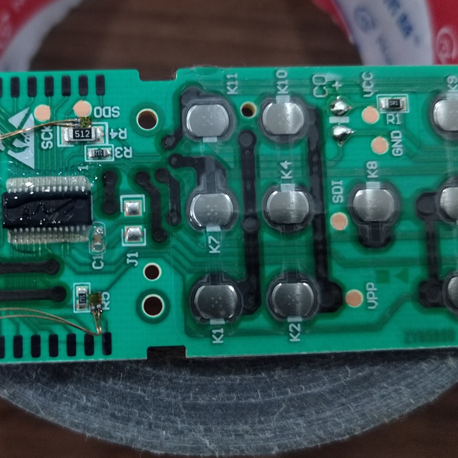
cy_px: 228
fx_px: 569
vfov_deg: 43.9
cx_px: 154
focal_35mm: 38
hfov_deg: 43.3
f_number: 1.9
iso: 4760
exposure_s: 1/25
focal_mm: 5.52
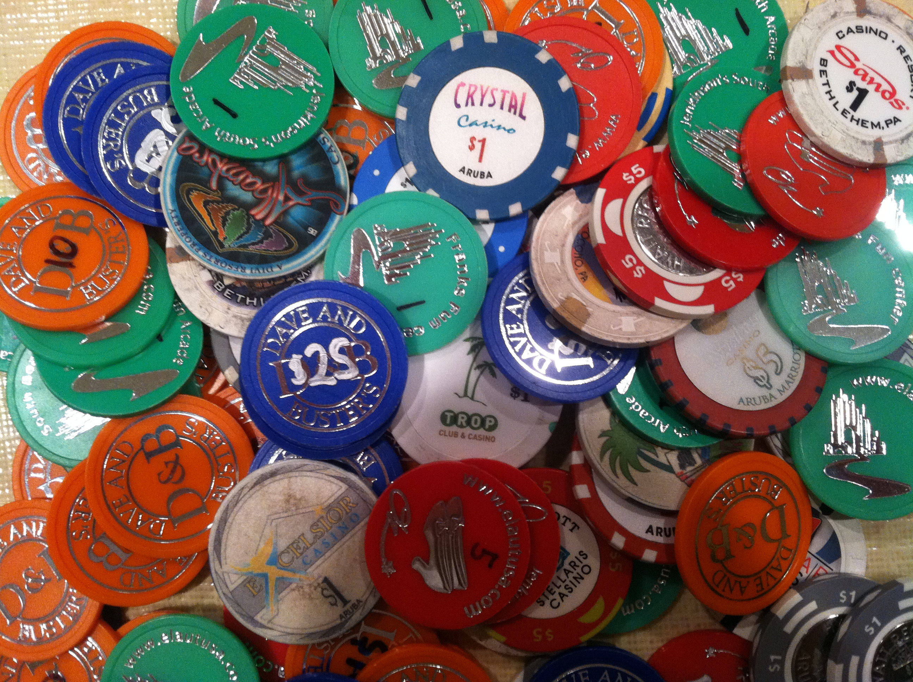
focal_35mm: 35
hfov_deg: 52.7
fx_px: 922
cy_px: 341
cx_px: 456
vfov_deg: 40.6
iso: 200
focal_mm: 3.85
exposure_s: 1/15
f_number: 2.8
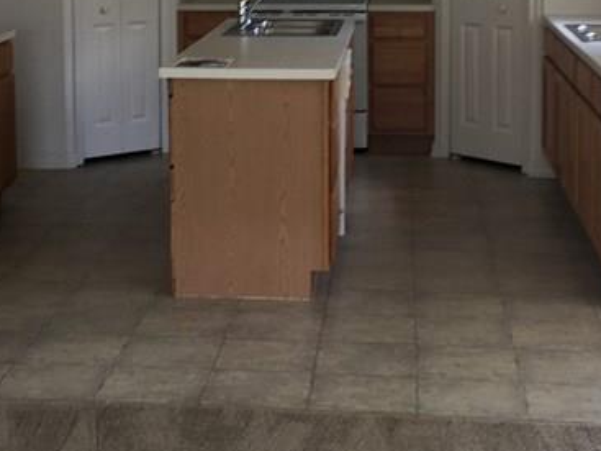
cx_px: 251
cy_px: 56
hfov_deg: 24.1
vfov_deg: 17.9
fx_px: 1406
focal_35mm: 81
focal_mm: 4.15
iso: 25
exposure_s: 1/60
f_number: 2.2
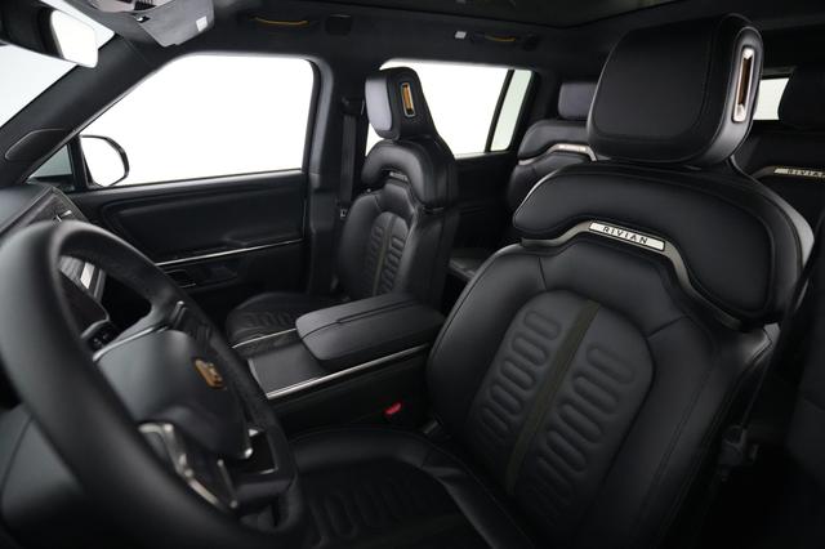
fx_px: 412
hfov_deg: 90.0
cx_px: 412
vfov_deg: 67.3
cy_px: 274
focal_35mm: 18
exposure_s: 1/125
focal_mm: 18
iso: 12800
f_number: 2.8
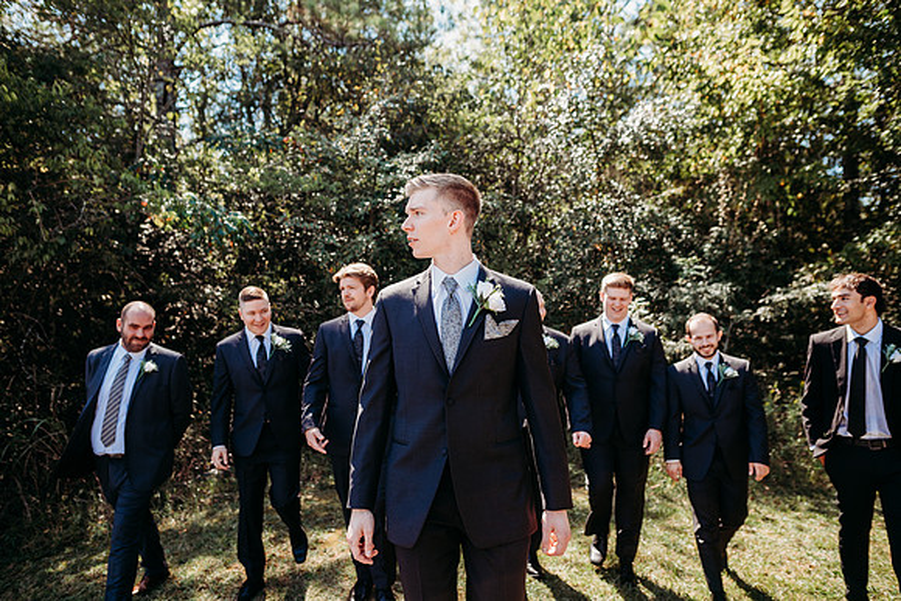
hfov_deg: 73.7
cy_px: 300
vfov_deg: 53.2
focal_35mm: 24
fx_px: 601
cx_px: 450
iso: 100
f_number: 2.8
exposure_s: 1/400
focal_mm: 24
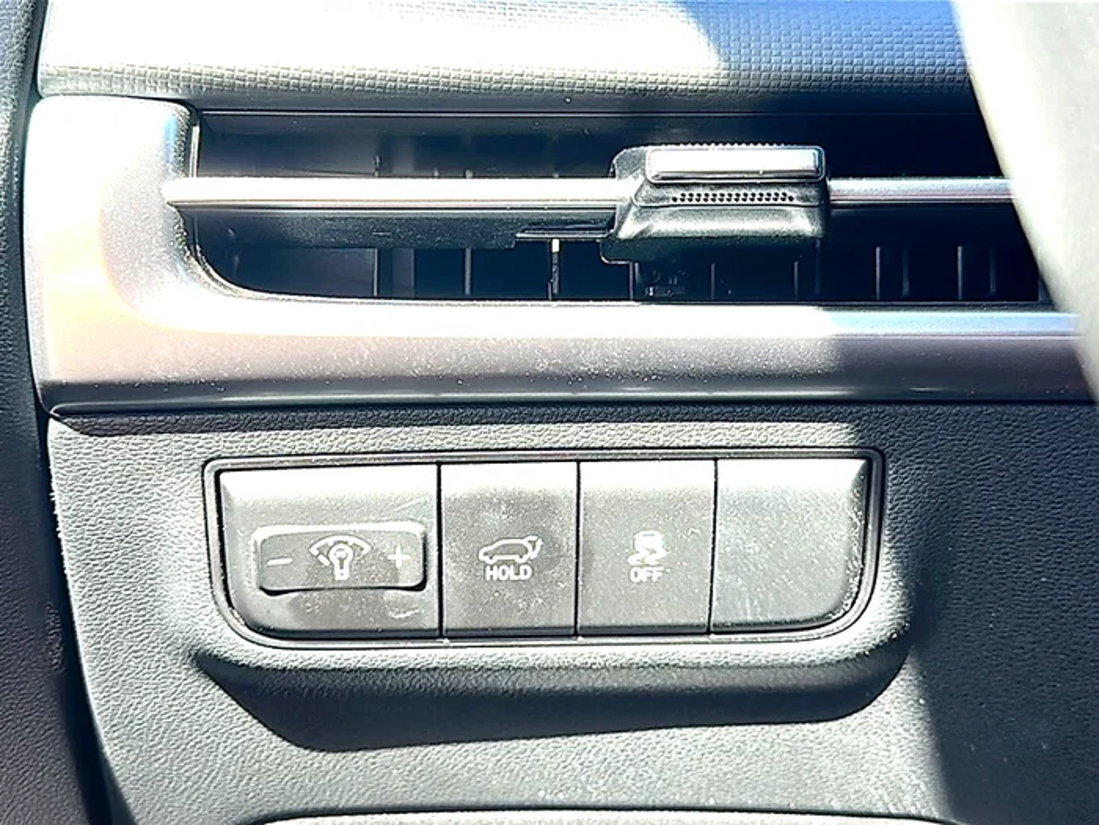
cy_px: 412
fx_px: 1397
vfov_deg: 32.9
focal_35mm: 44
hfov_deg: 42.9
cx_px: 550
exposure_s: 1/125
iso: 50
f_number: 1.78
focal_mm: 6.86
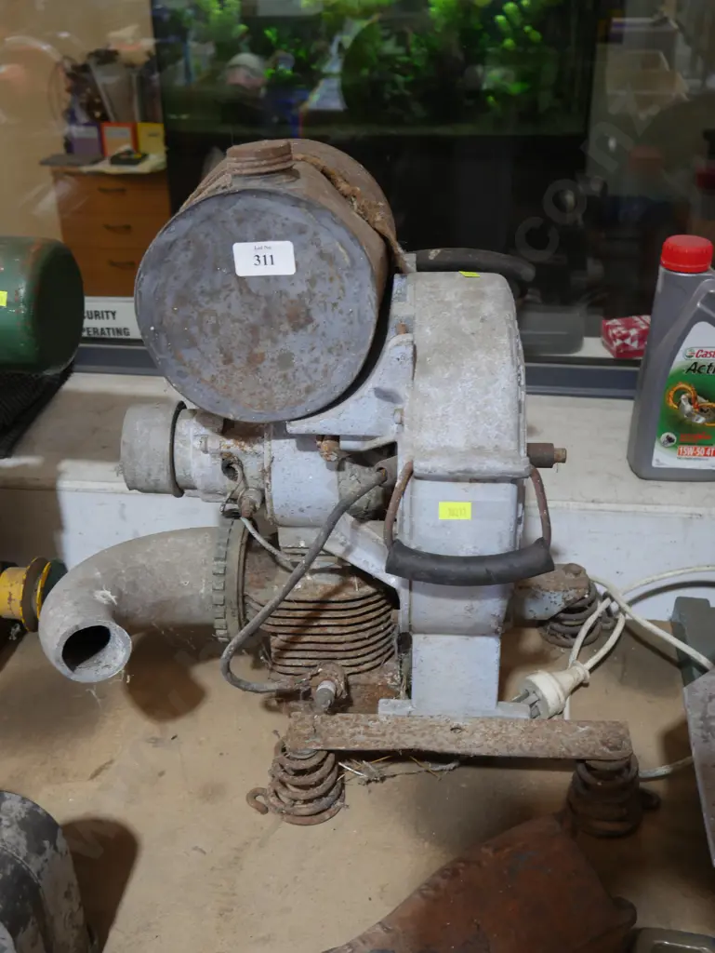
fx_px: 991
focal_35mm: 36
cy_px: 476
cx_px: 358
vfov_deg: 51.3
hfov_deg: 39.7
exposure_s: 1/60
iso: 640
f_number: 4
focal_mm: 18
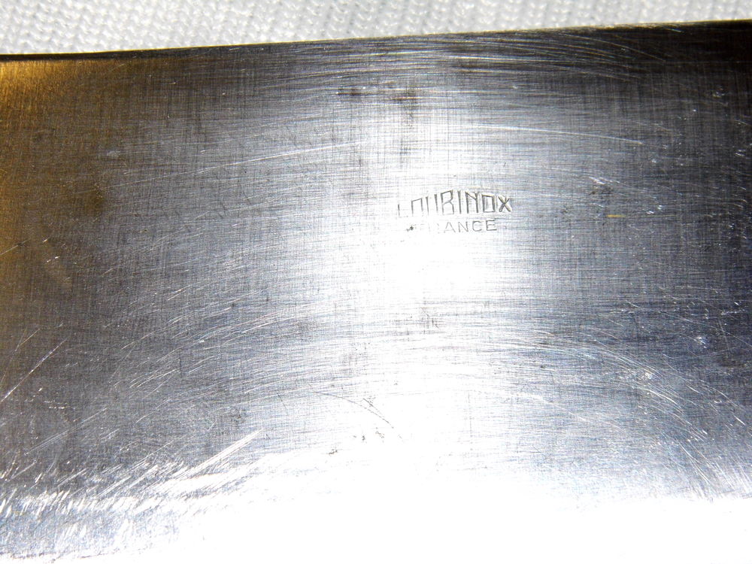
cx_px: 376
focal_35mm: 132
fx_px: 2868
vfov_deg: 11.2
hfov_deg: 14.9
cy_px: 282
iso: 100
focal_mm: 23.6
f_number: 4.7
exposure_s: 1/60
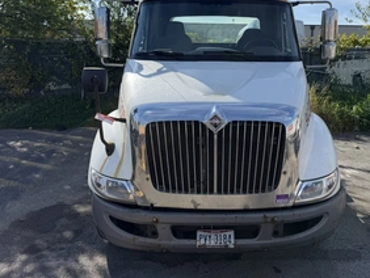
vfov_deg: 41.4
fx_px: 364
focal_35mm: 34
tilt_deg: -0.4
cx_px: 215
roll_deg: -2.6
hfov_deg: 53.7
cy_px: 98
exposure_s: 1/4673
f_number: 1.78
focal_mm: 6.76
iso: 80
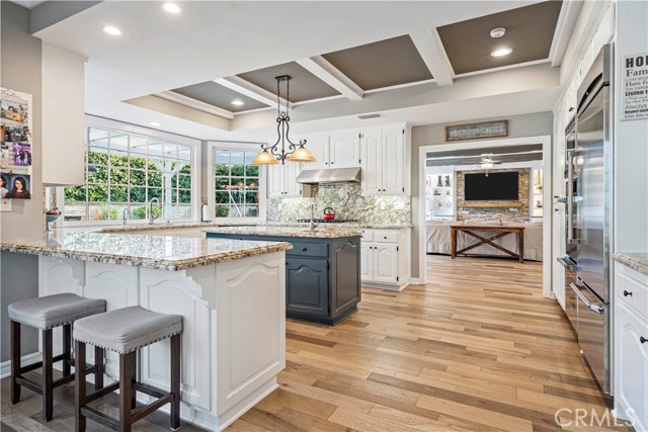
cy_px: 216
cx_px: 324
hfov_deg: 86.9
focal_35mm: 19
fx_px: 342
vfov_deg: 64.6
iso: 125
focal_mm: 19
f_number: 6.3
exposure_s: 2
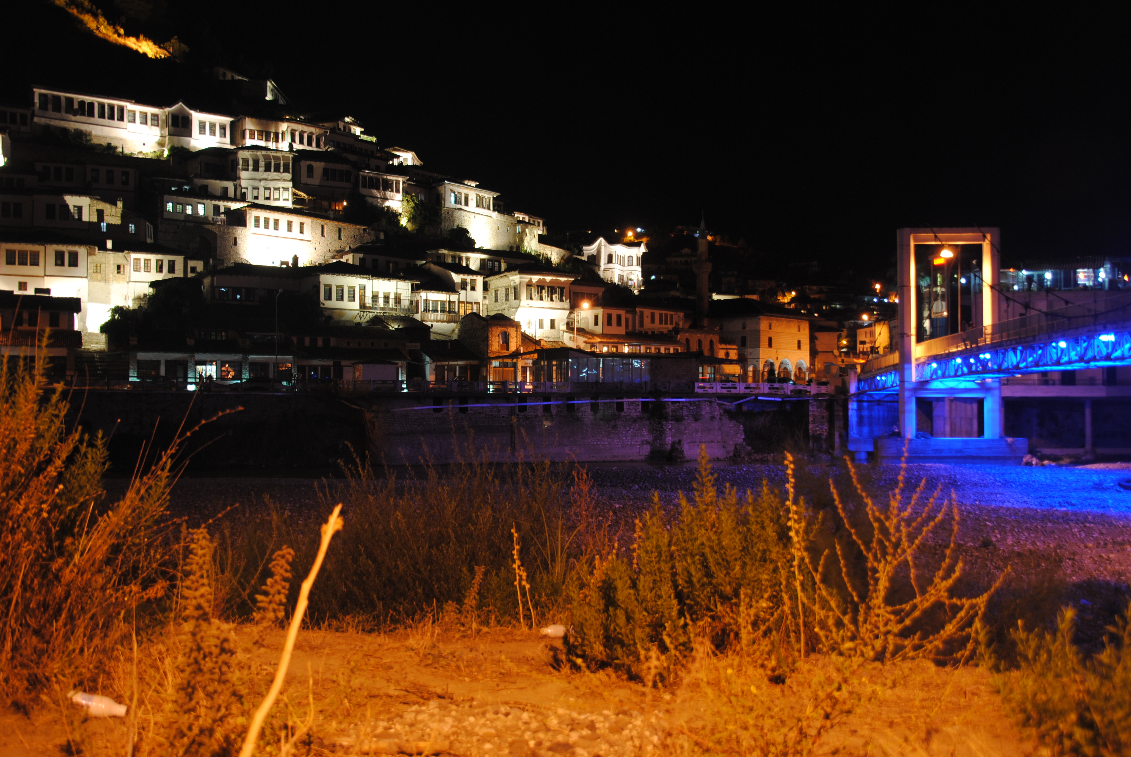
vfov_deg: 40.1
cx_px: 566
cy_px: 378
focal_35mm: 33
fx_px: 1038
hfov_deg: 57.2
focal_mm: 22
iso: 200
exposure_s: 1.6
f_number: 3.8
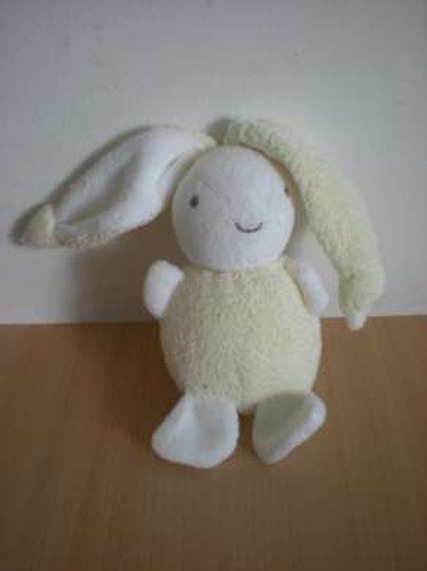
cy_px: 286
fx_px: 626
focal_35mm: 38
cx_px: 214
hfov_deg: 37.7
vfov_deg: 49.0
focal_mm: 6.3
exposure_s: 1/38.2
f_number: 3.1
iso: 200
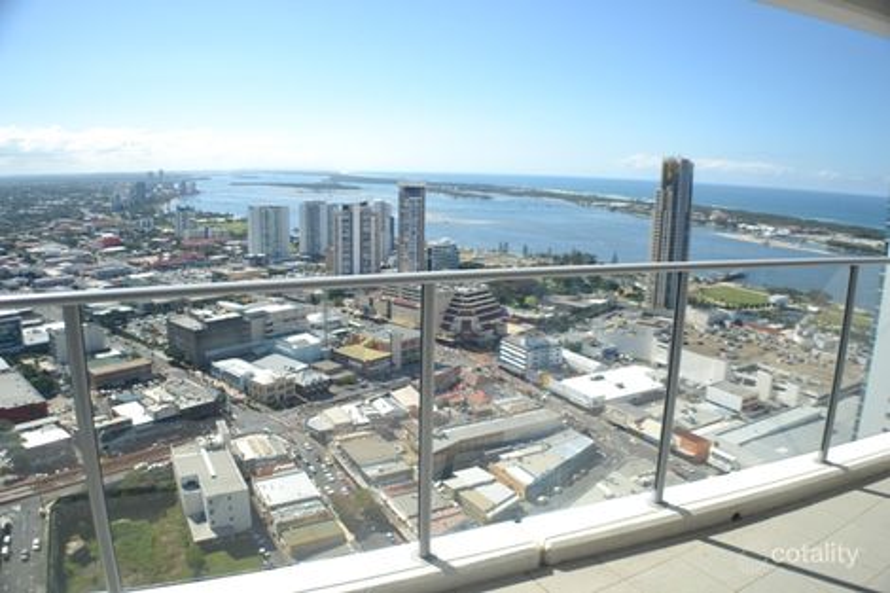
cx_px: 445
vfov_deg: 39.9
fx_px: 816
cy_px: 296
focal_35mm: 33
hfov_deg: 57.2
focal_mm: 22
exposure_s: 1/640
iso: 100
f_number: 3.8
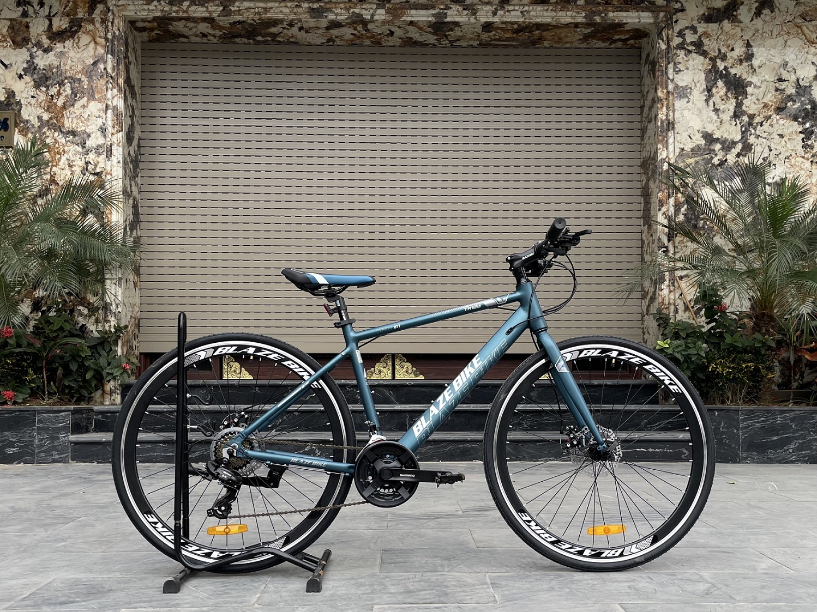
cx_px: 408
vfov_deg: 53.1
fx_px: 614
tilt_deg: +2.2
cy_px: 306
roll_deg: +0.2
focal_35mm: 26
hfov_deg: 67.3
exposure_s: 1/195
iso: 40
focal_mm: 4.2
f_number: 1.6
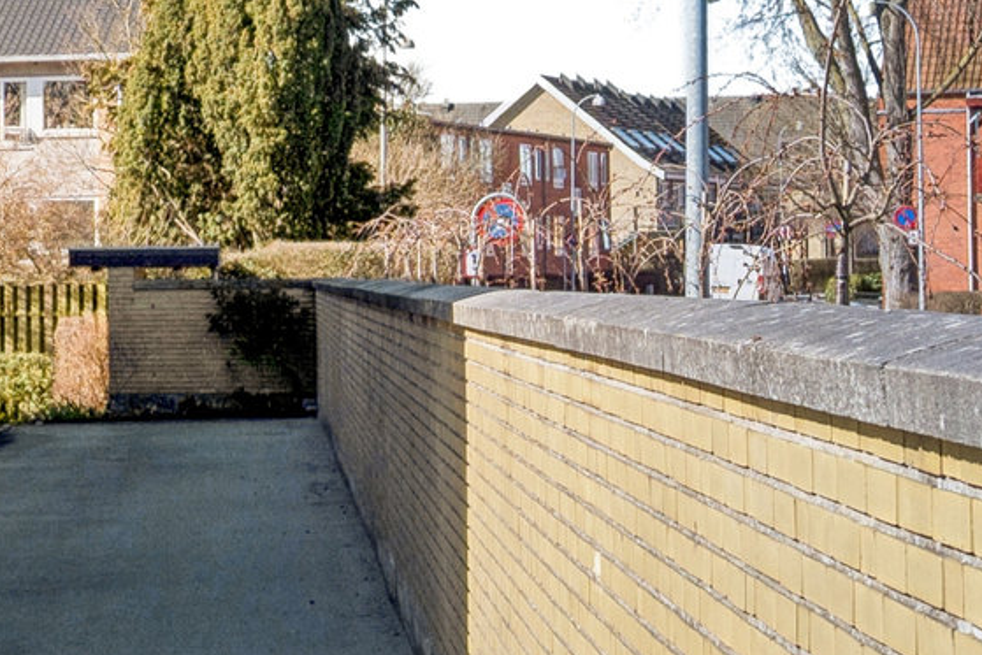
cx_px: -339
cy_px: 169
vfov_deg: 8.5
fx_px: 4393
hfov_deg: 12.3
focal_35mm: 161
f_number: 8
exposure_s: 1/640
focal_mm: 30
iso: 250
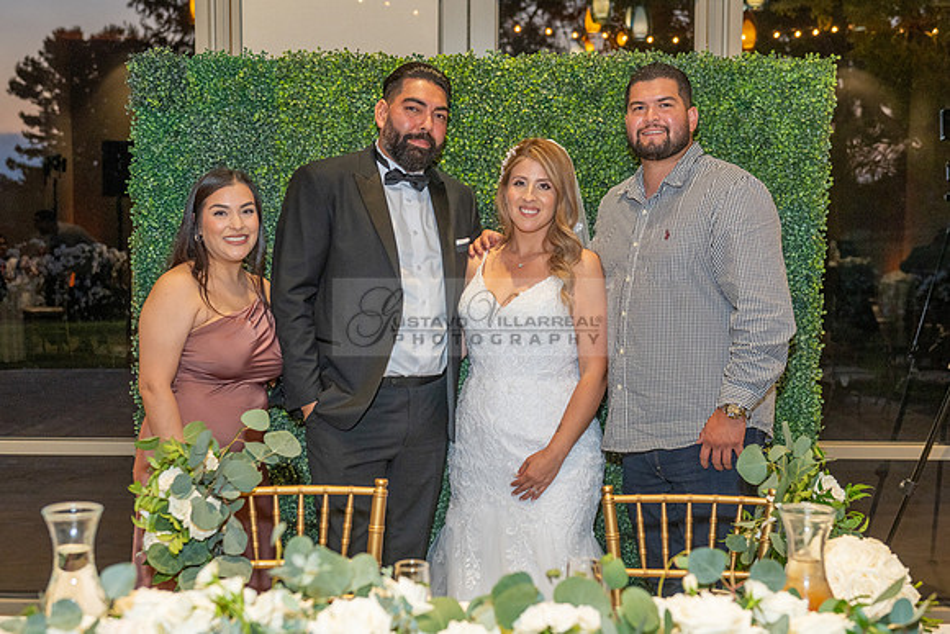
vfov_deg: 26.0
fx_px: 1372
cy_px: 373
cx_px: 476
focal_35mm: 52
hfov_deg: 38.2
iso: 800
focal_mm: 42
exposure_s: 1/160
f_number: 3.5
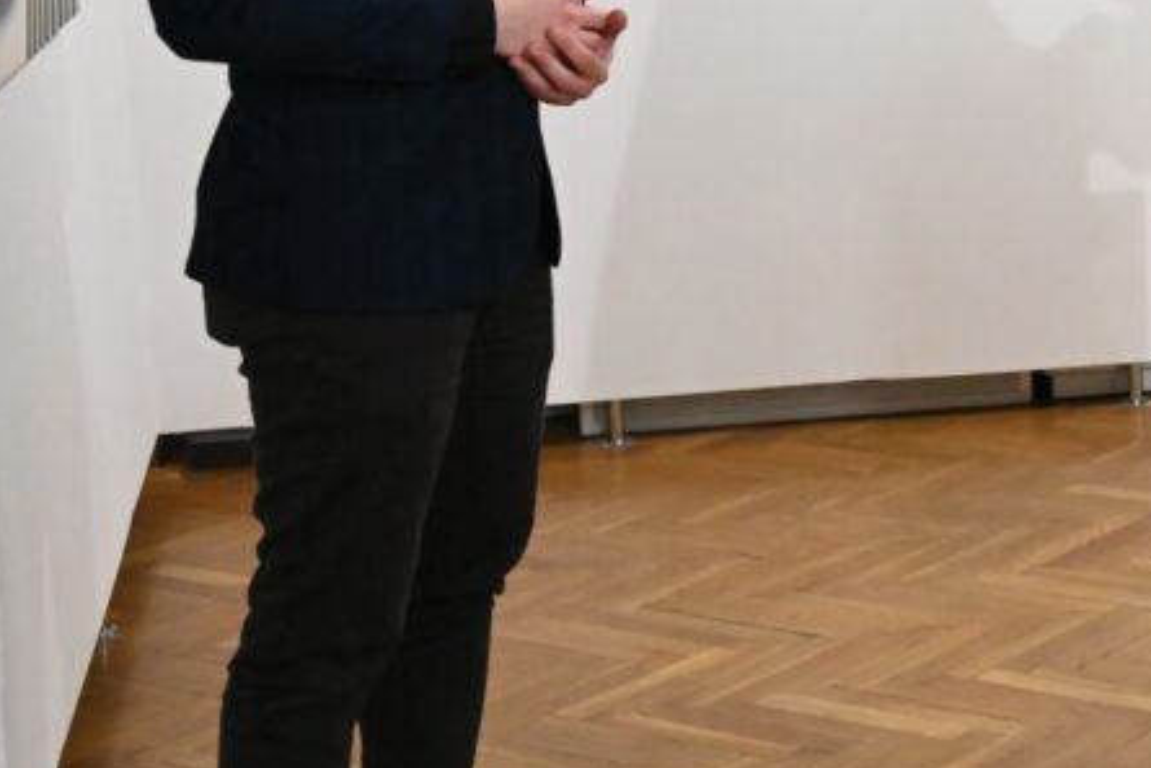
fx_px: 2942
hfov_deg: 21.0
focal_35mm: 92
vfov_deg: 14.8
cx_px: 1293
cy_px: 151
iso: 10000
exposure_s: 1/160
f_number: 6.3
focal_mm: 40
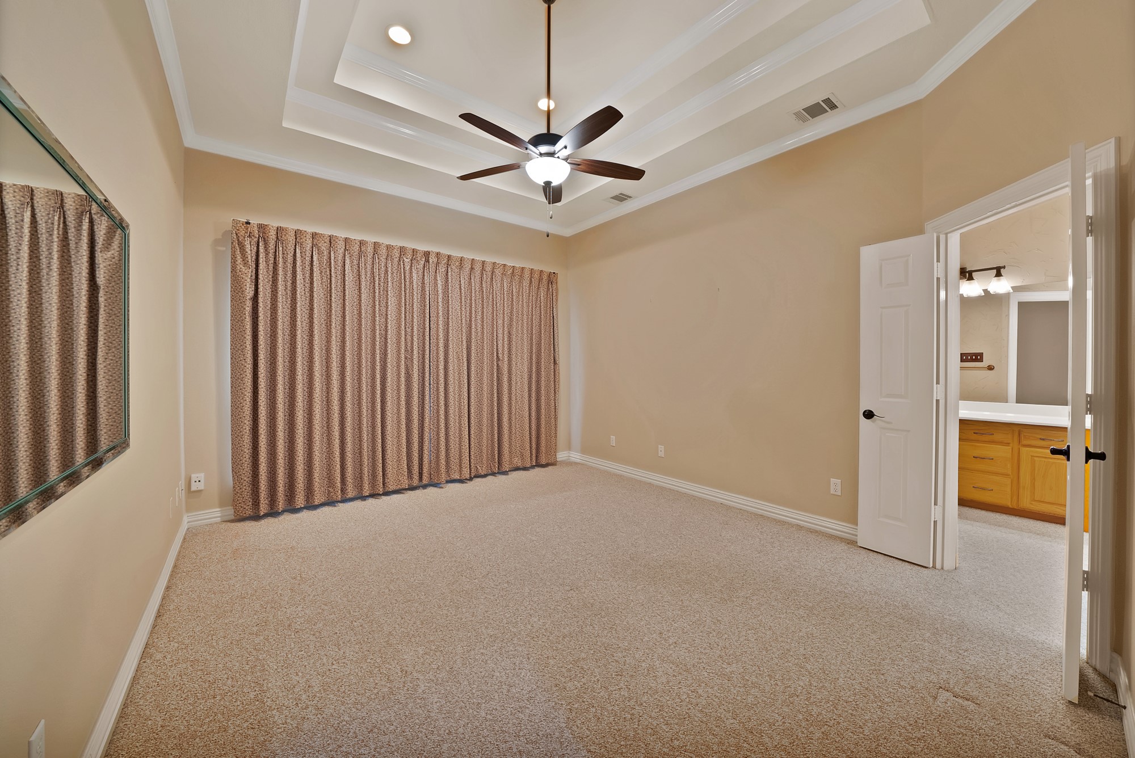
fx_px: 379
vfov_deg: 90.1
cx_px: 568
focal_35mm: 12
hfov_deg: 112.6
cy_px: 379
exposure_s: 1
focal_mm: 12
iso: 640
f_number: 9
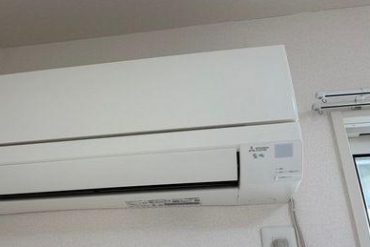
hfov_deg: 48.6
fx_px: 401
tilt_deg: +26.5
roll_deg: -0.8
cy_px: 134
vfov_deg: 34.2
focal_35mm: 39
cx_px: 118
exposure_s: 1/120
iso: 32
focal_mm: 5.96
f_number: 1.6
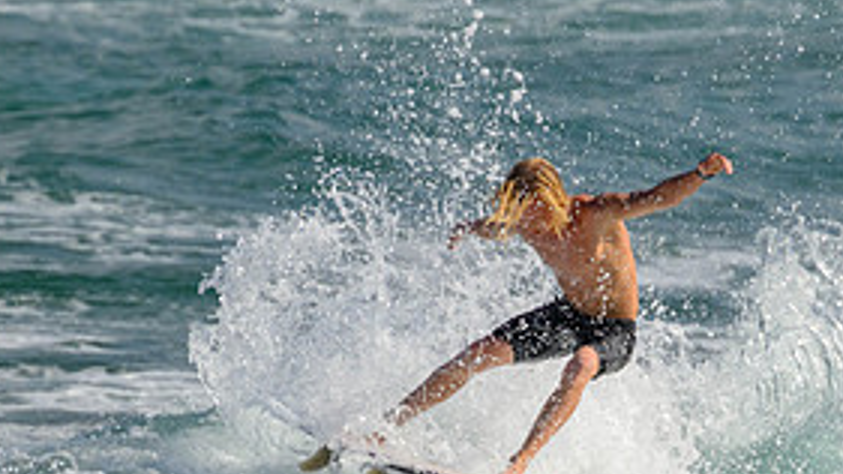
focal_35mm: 1732
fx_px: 38712
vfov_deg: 0.7
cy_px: 502
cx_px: 708
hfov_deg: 1.2
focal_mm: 800
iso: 640
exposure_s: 1/2000
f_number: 11
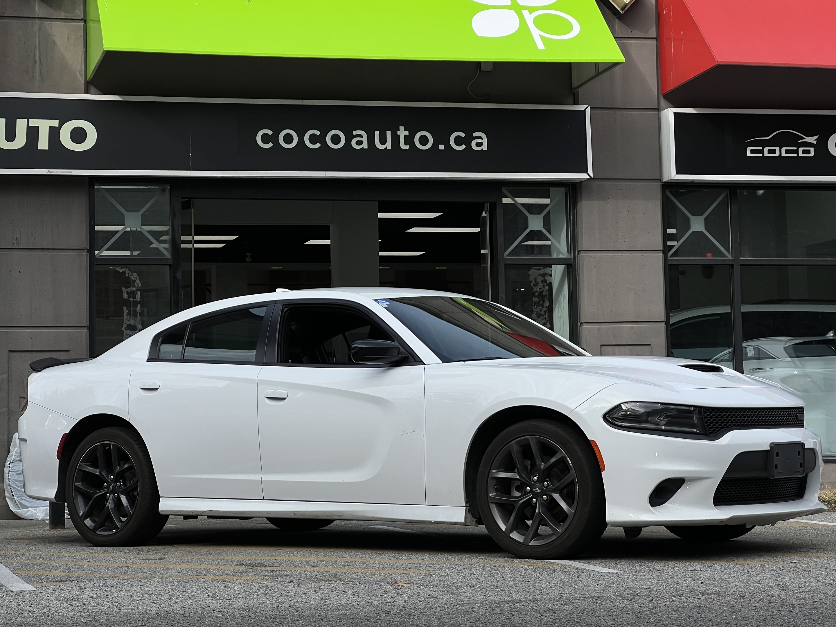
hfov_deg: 25.3
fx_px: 1860
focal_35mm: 77
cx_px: 418
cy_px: 314
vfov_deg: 19.1
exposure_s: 1/717
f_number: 2.8
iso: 32
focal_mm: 9
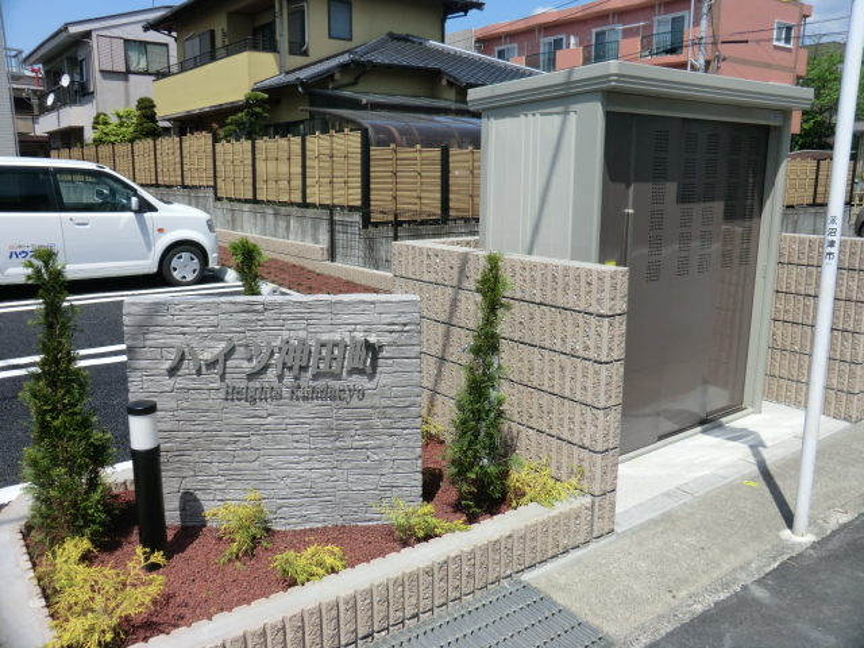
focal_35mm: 29
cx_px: 432
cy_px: 324
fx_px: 724
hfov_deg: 61.7
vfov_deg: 48.2
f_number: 7.9
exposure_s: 1/200
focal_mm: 5.2
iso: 80
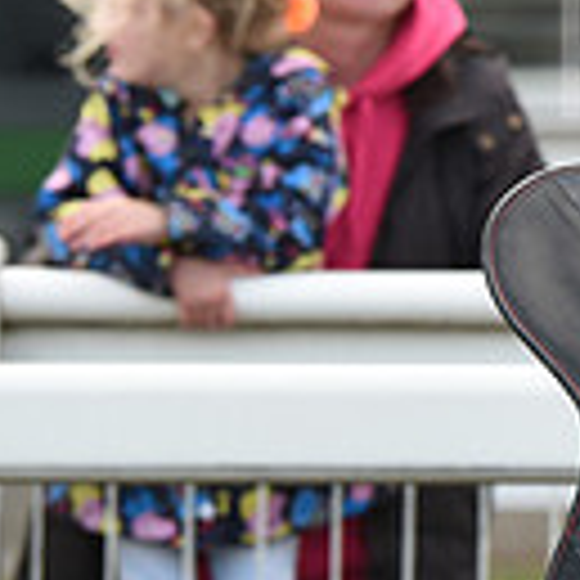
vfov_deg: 4.6
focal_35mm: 381
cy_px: -164
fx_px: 7222
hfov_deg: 4.5
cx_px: 1142
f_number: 5.6
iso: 800
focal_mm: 100
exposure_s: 1/400
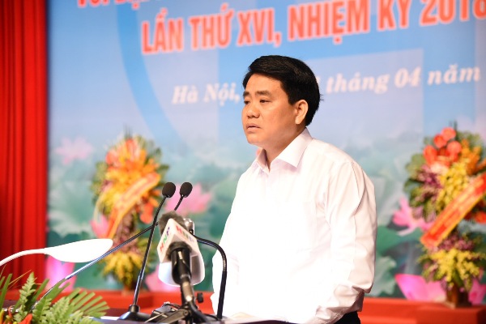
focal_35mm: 70
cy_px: 162
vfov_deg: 19.5
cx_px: 243
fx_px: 945
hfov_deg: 28.8
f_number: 4.5
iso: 4000
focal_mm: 70
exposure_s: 1/200
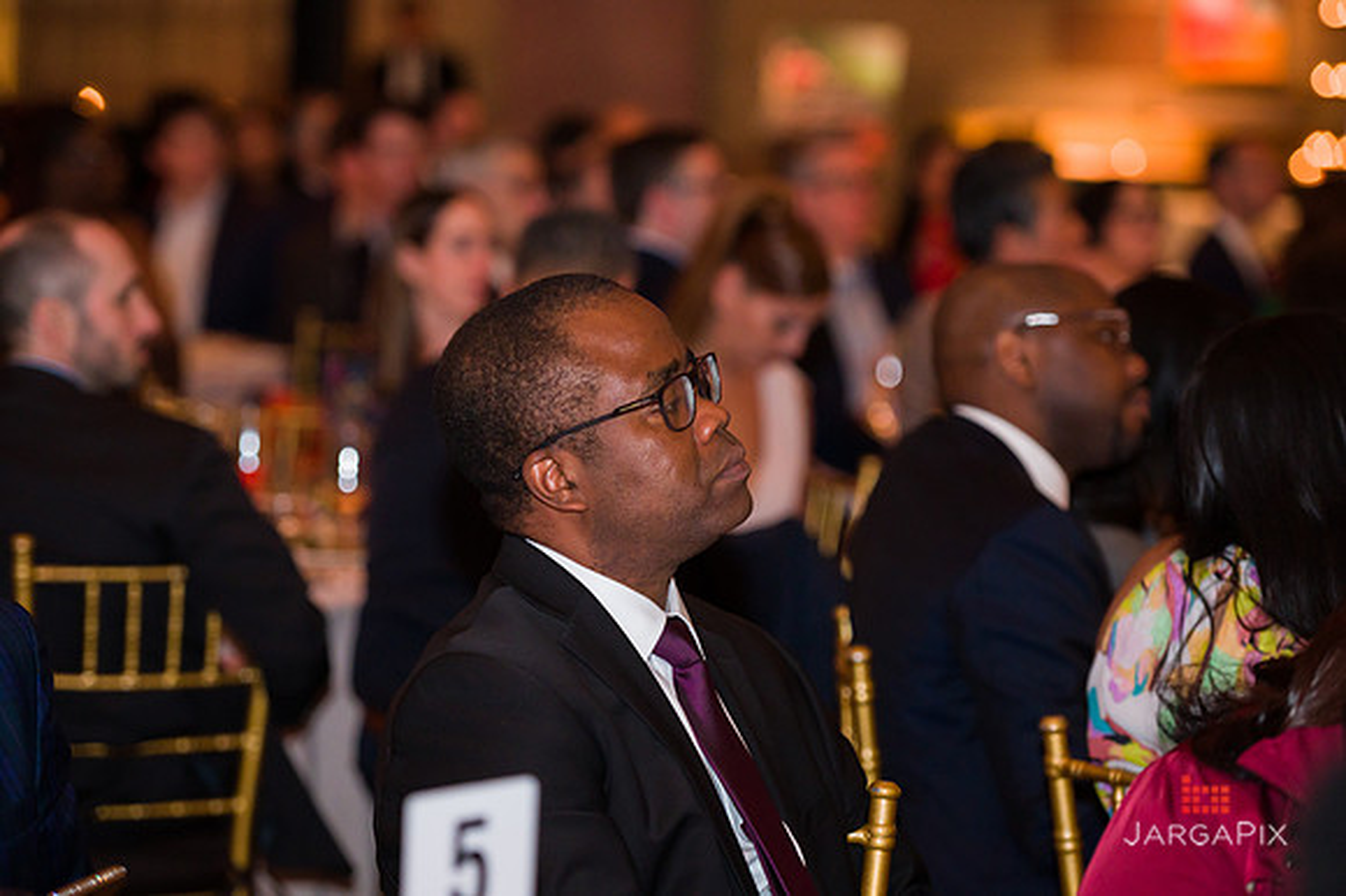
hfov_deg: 16.4
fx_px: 4671
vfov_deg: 11.0
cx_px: 673
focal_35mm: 125
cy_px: 448
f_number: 3.2
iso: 1600
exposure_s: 1/200
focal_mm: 125
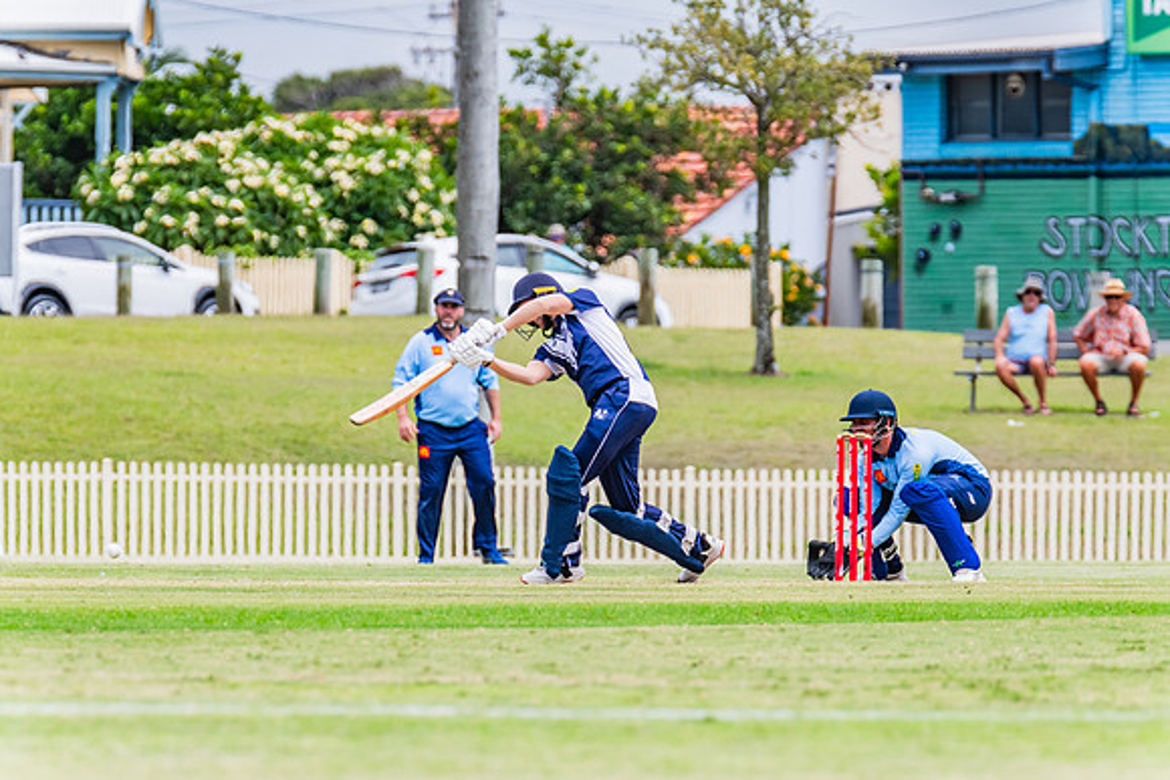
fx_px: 15158
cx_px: 592
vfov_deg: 3.0
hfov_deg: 4.4
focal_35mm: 466
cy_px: 395
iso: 800
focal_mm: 460
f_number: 8
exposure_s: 1/2000
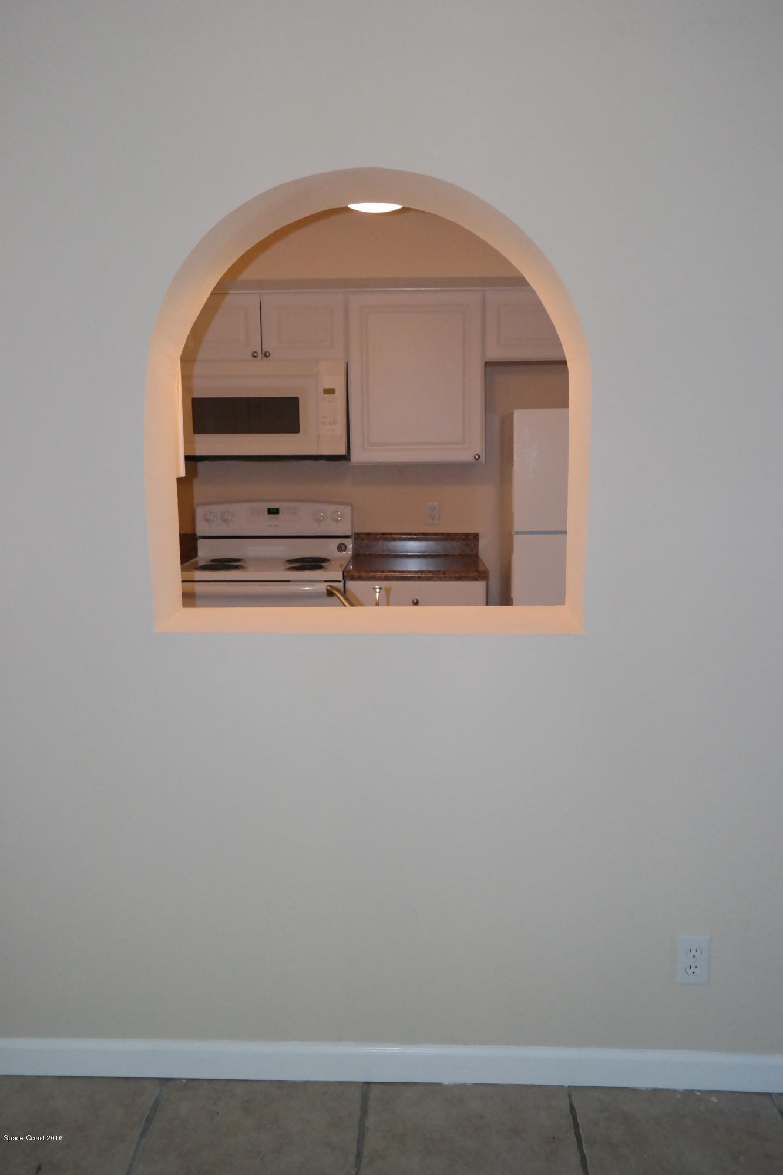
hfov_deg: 47.9
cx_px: 392
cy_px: 588
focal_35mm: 27
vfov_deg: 67.4
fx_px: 881
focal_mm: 18
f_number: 5
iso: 1600
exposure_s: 1/125
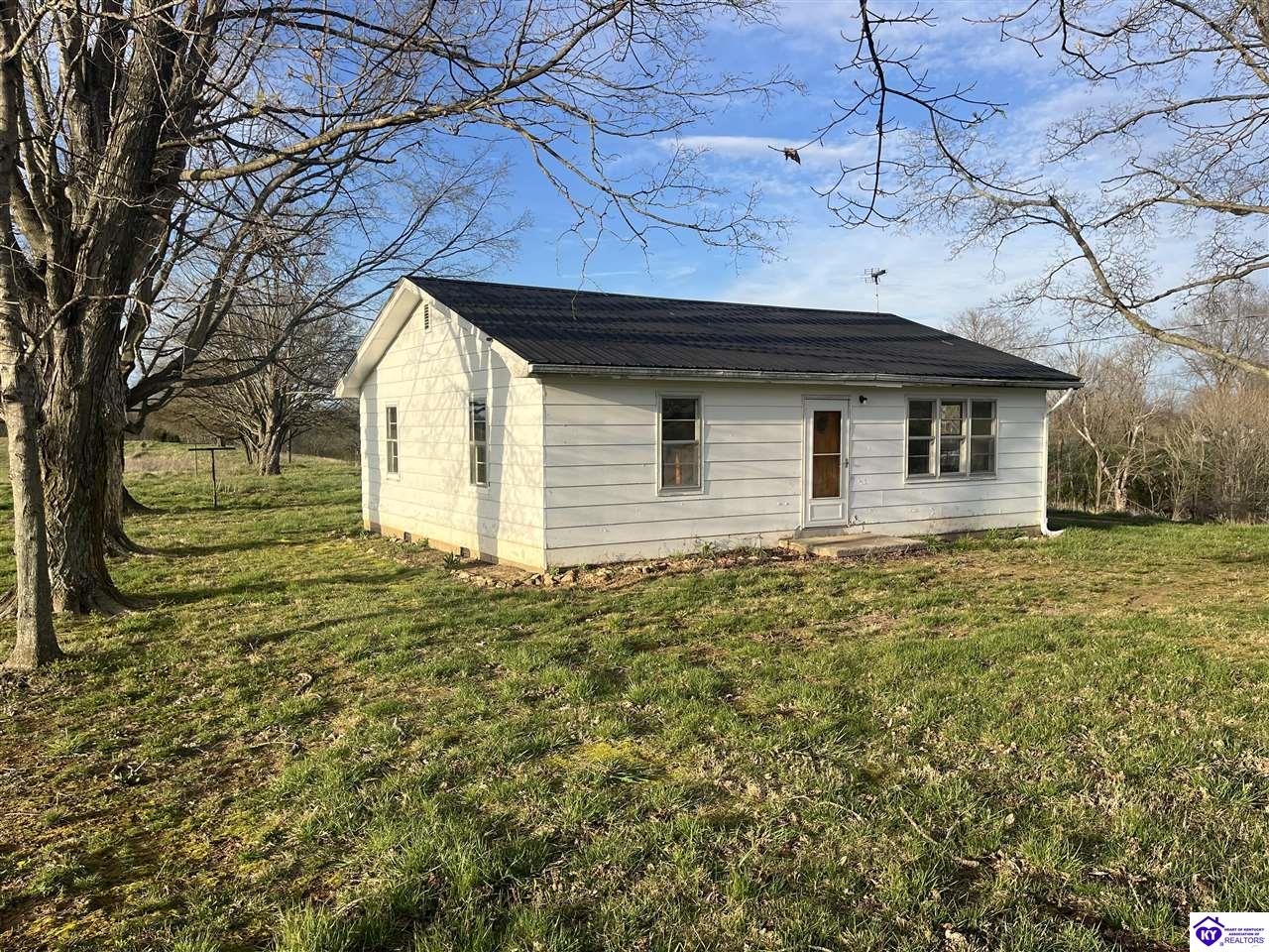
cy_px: 476
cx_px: 634
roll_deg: -0.3
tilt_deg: -2.1
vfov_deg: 53.1
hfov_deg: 67.3
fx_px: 953
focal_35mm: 26
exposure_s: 1/1721
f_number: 1.6
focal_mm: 5.1
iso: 50
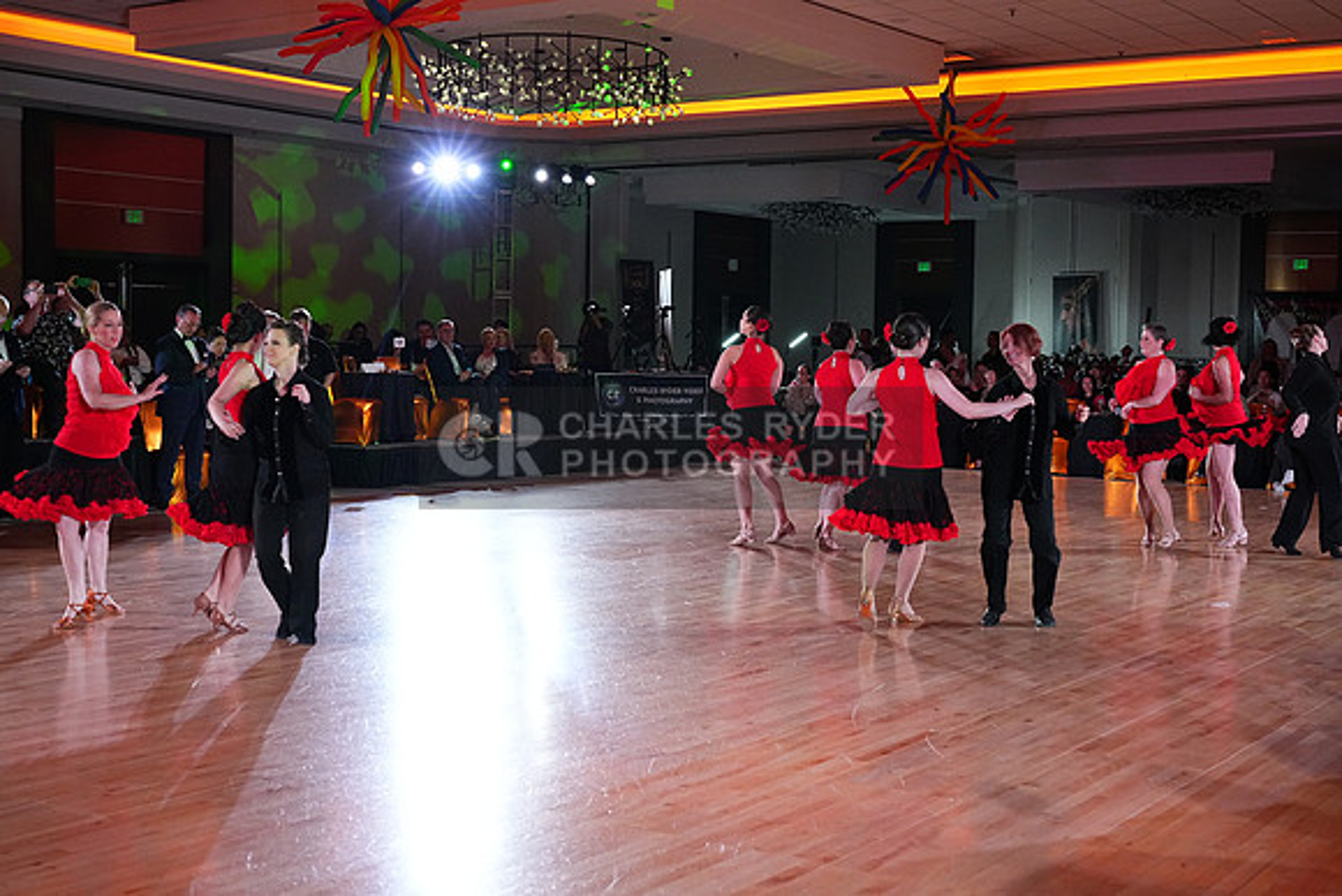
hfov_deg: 42.7
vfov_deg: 29.3
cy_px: 448
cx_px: 671
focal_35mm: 46
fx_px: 1715
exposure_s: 1/400
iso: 5000
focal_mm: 46
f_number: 5.6
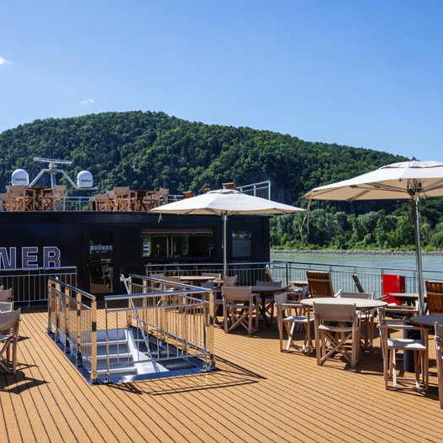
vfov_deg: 41.9
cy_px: 220
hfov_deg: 41.8
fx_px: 579
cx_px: 196
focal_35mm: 40
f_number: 16
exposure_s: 1/125
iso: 320
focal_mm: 31
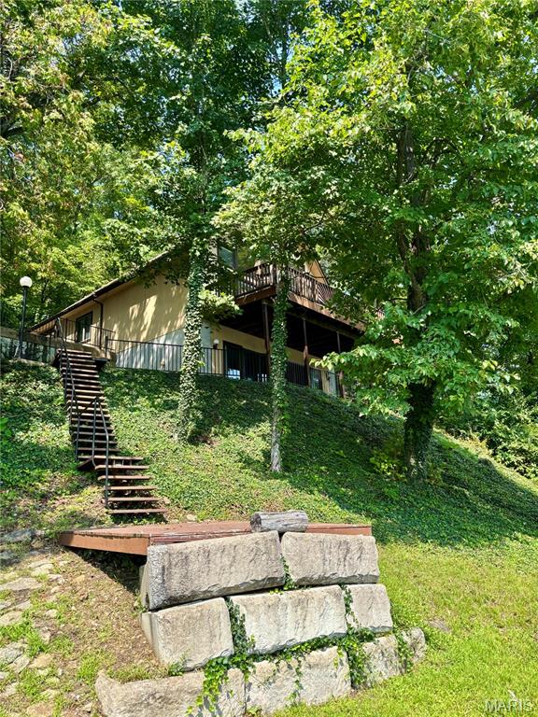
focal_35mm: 26
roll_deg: +2.0
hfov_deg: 53.1
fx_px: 539
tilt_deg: +16.9
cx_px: 269
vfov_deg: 67.3
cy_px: 358
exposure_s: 1/1027
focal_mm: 5.96
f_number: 1.6
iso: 50
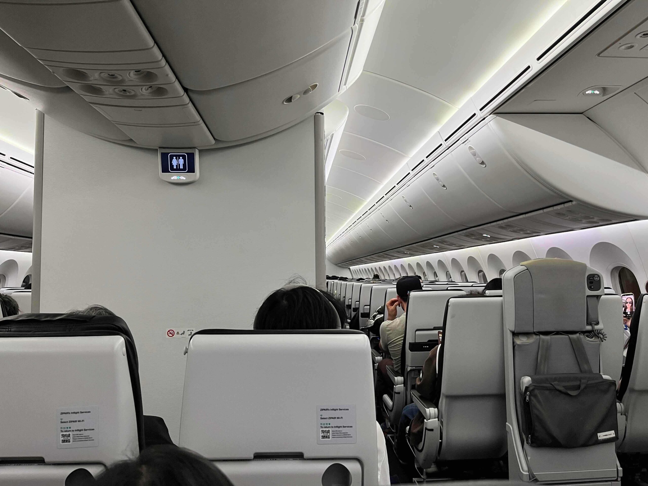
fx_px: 487
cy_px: 243
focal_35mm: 26
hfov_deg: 67.3
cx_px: 324
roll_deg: +1.1
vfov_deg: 53.1
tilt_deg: +3.4
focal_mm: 5.1
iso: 125
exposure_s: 1/56
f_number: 1.6
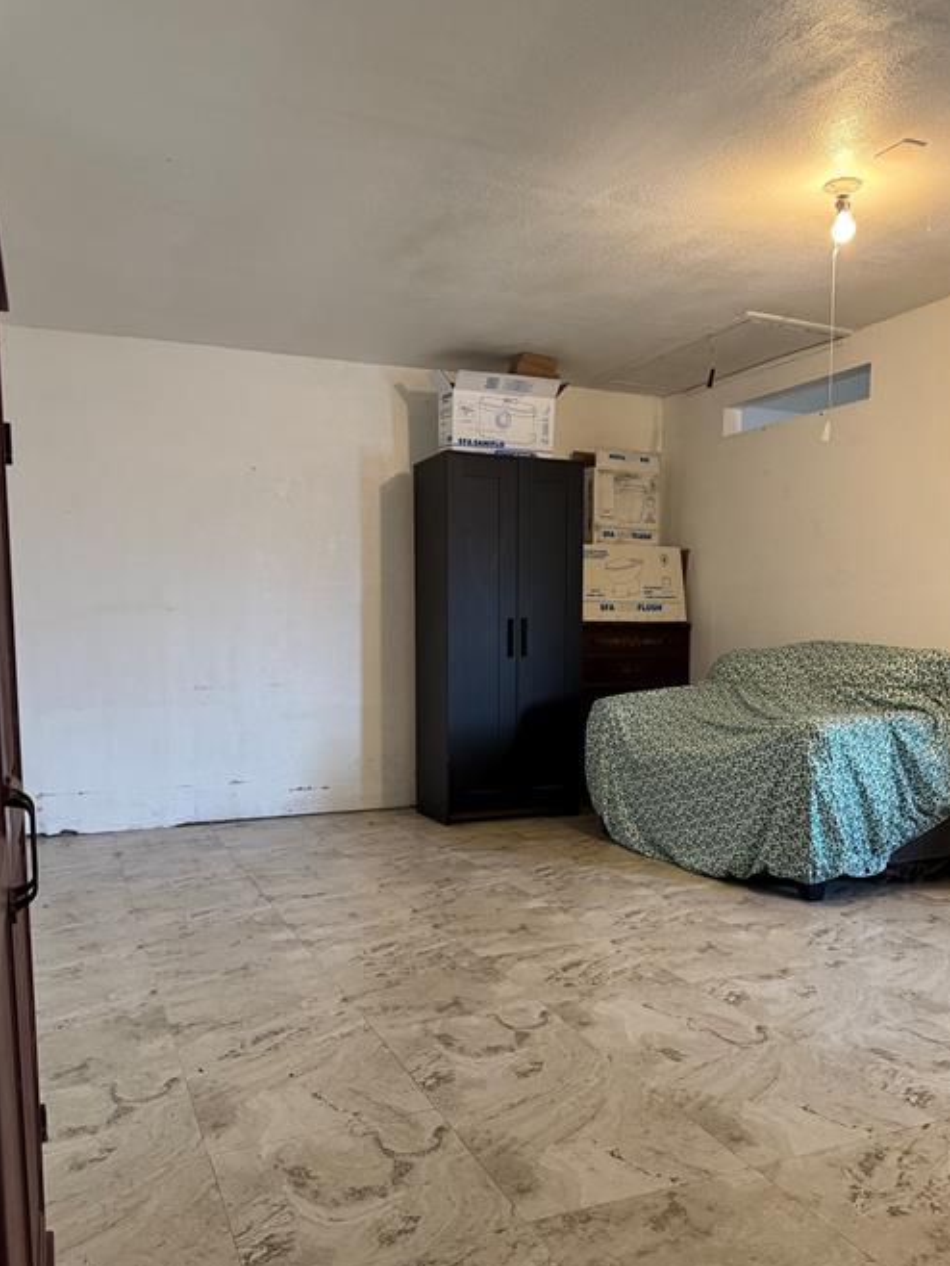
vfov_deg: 63.1
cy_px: 723
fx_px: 1024
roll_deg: +0.2
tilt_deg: -3.6
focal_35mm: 28
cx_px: 517
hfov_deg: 49.7
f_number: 1.78
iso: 320
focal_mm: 6.76
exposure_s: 1/60
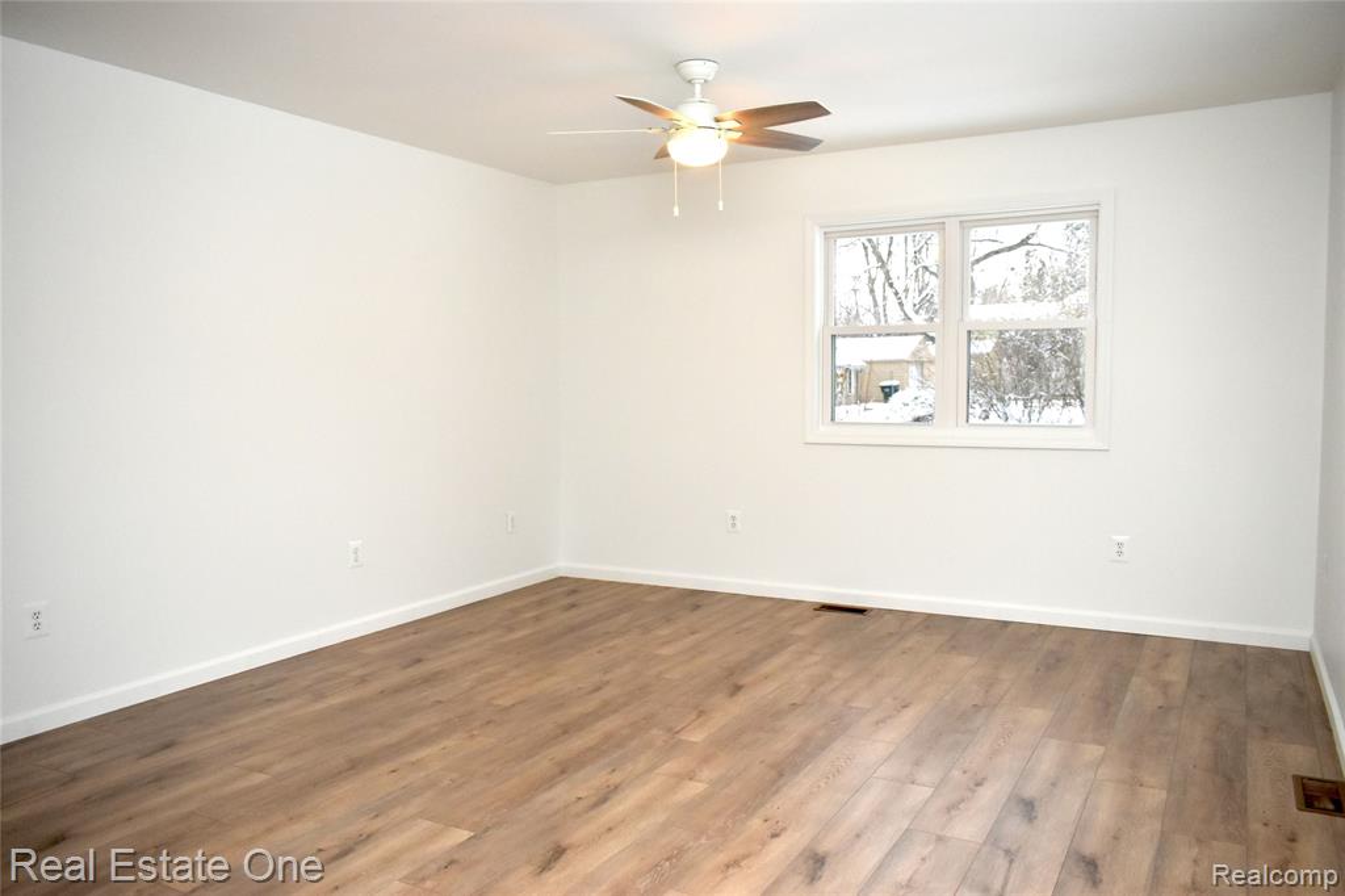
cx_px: 672
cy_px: 448
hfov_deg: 67.4
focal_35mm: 27
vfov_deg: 47.9
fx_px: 1008
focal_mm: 18
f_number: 4.5
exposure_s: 1/160
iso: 800
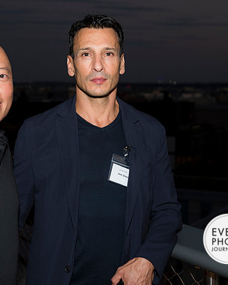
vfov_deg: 23.0
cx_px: 62
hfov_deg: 18.4
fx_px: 700
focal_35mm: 83
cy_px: 144
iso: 800
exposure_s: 1/125
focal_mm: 58
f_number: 5.6
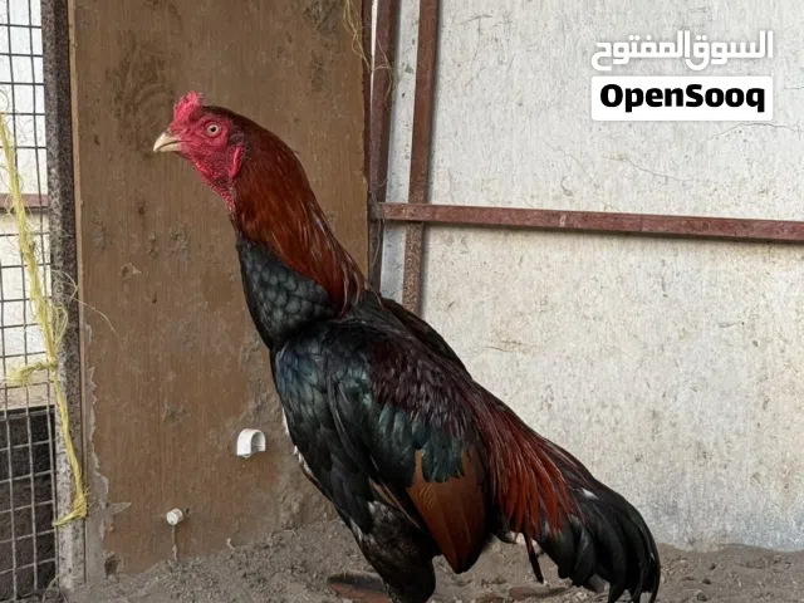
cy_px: 302
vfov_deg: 30.3
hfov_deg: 39.7
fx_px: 1115
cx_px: 402
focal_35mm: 48
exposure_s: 1/162
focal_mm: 6.76
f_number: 1.78
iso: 64
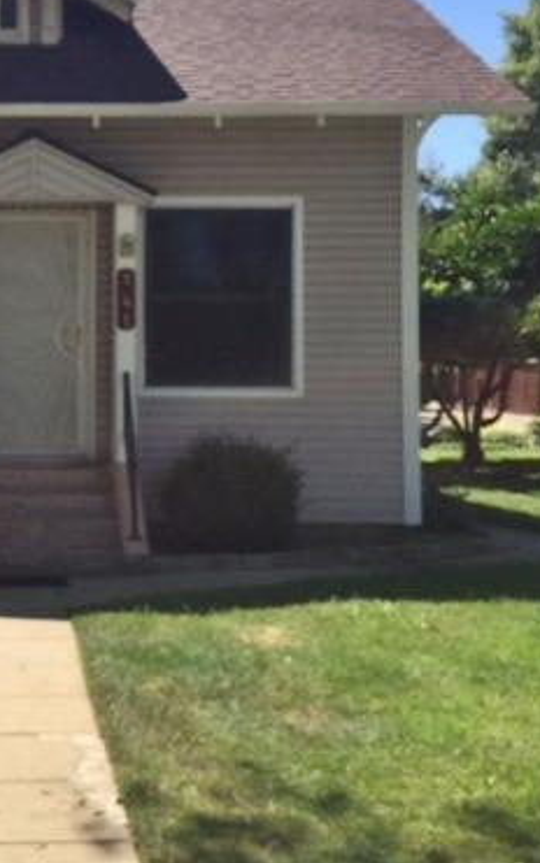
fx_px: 1247
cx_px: -26
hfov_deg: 23.2
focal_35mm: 53
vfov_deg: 38.1
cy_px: 361
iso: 32
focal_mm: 4.15
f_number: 2.2
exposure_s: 1/1412
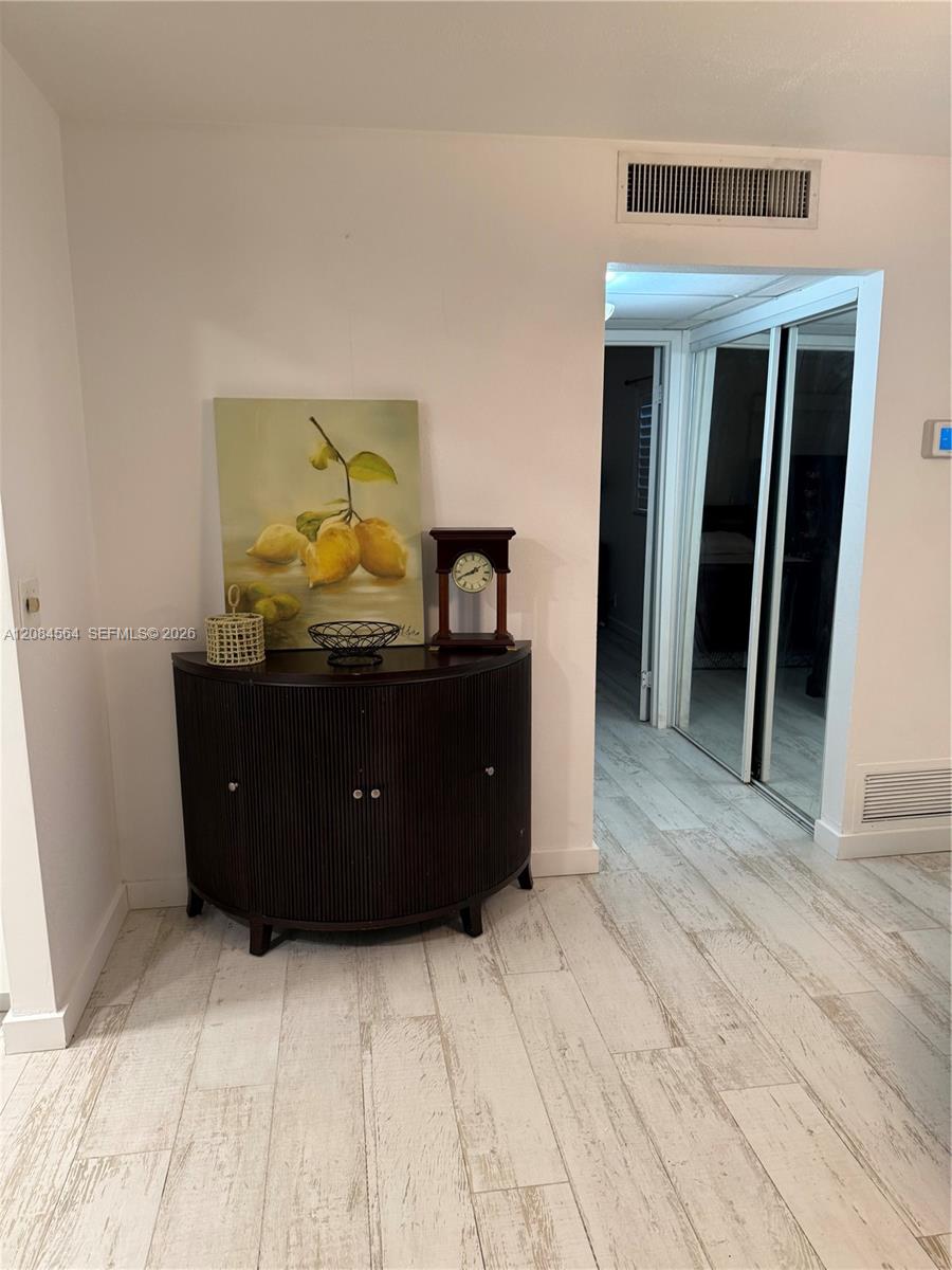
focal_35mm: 24
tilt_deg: -11.0
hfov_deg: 56.8
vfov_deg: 71.6
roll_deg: +0.6
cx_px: 476
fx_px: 880
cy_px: 635
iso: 200
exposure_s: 1/60
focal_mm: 6.76
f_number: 1.78
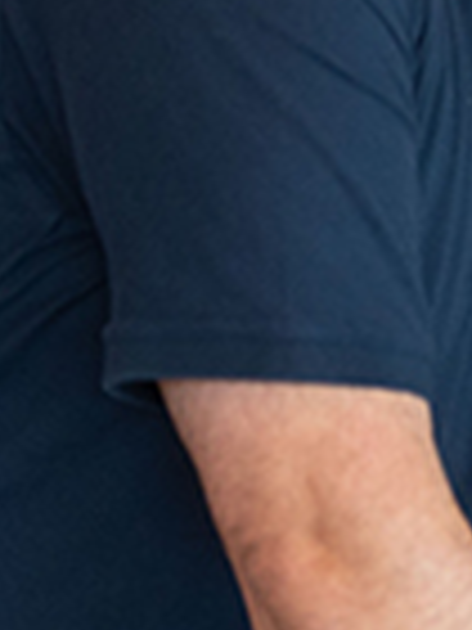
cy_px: 259
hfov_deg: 4.8
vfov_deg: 6.6
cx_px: 1070
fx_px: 5490
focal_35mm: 302
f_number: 2.8
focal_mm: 70
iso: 2000
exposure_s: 1/800
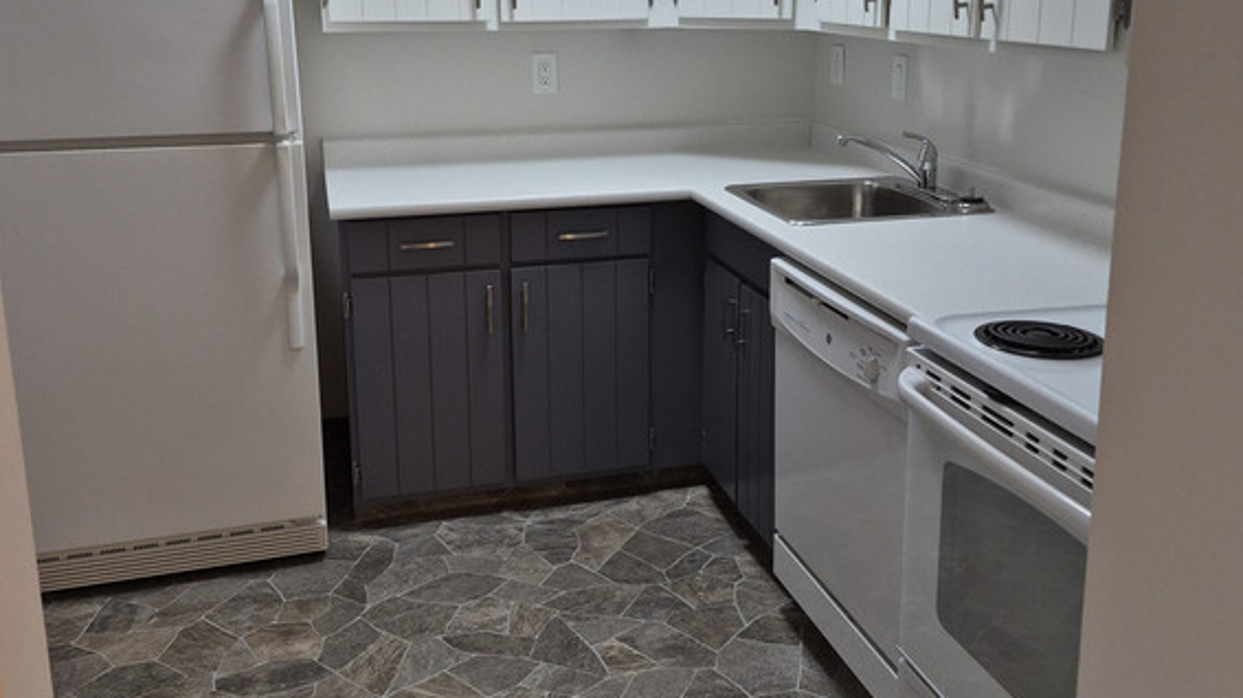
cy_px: 255
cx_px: 622
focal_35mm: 34
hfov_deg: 58.0
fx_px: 1120
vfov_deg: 34.4
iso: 125
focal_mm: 5.4
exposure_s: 1/120
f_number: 1.8
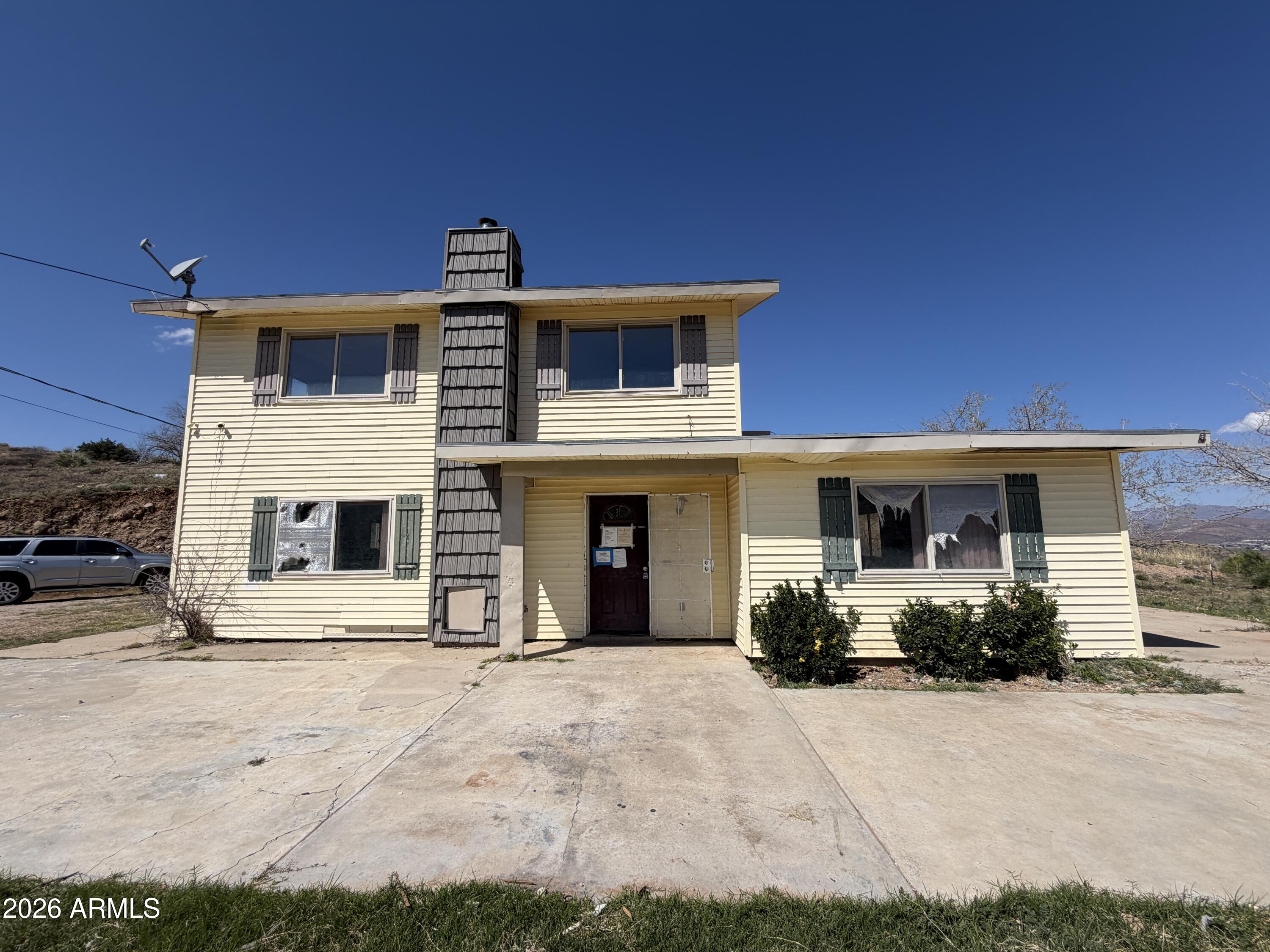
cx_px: 635
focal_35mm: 14
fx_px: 514
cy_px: 476
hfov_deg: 102.1
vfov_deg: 85.7
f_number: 2.2
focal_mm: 2.22
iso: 20
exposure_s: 1/1534
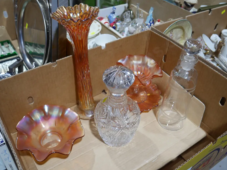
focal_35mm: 37
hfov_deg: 50.1
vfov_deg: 38.7
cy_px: 86
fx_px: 243
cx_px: 113
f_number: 4
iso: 200
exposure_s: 1/60
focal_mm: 18
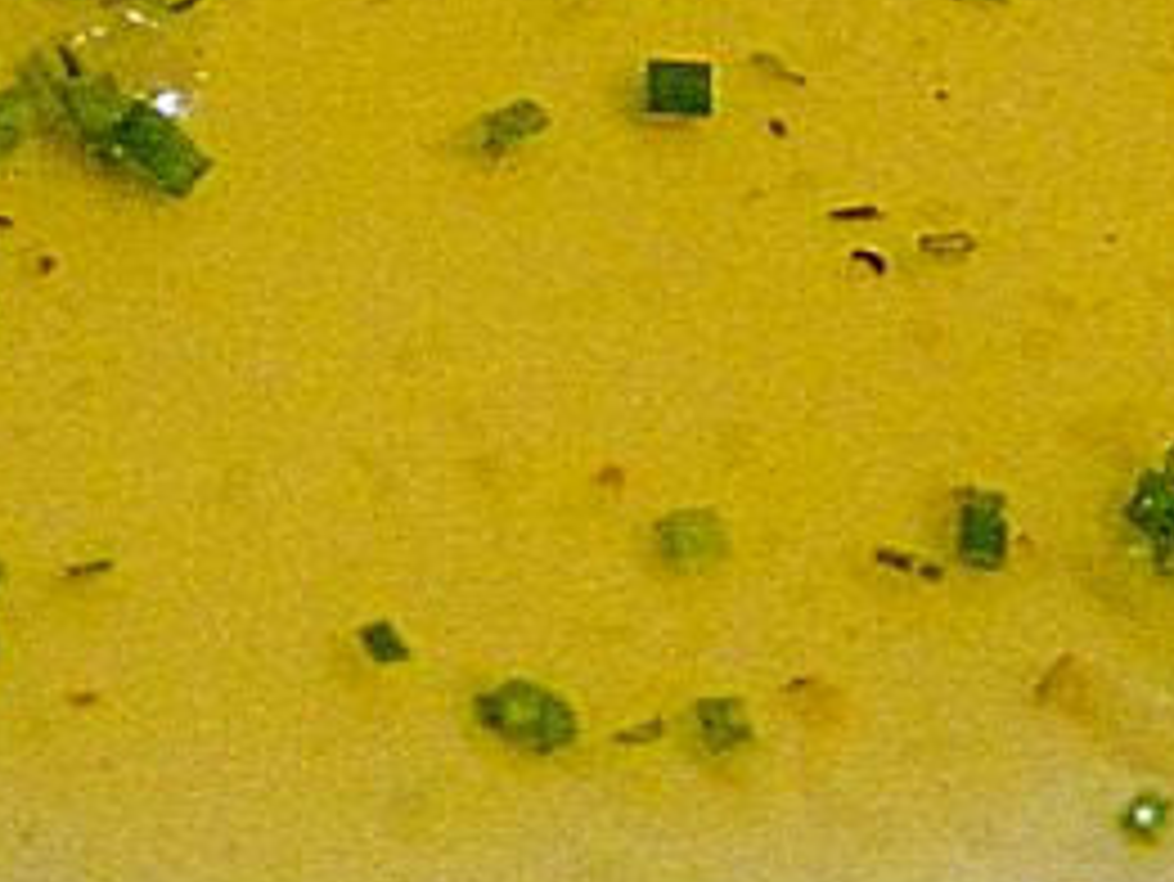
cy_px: -432
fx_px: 3325
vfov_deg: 14.2
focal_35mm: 98
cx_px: 229
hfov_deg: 19.8
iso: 400
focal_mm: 4.1
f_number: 3.3
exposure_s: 1/20
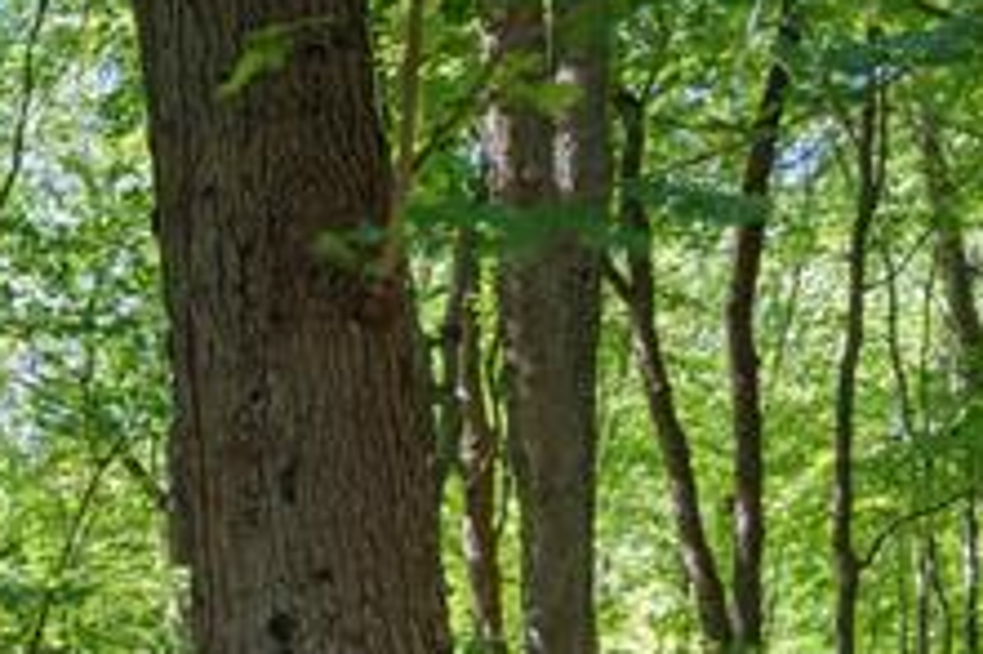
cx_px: -1130
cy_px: 890
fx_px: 2019
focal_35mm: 74
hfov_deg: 17.1
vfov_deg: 17.1
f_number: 8
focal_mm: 16
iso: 100
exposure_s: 1/2
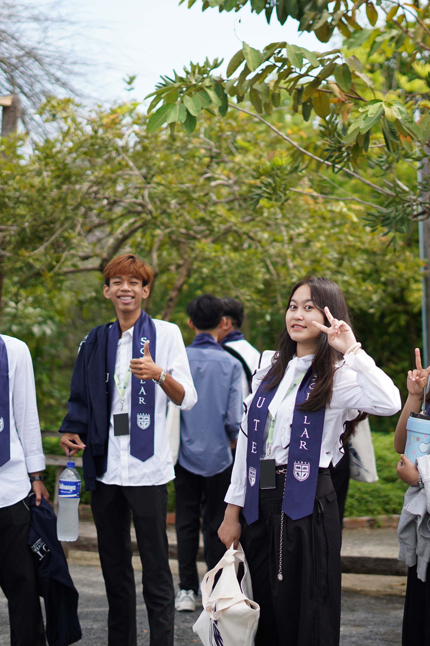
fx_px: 1469
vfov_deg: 24.8
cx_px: 264
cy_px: 326
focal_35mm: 82
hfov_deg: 16.6
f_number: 1.8
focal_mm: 50
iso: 160
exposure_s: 1/4000
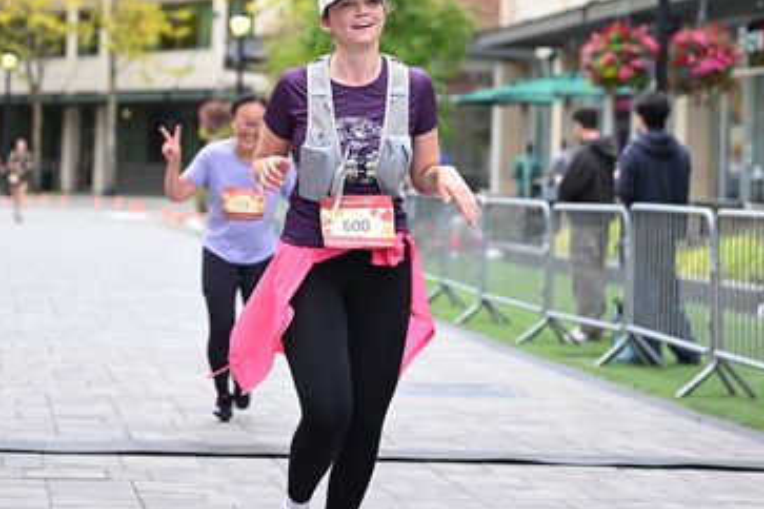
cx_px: 380
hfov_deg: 18.3
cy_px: 50
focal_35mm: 112
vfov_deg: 12.1
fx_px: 2377
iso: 640
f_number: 2.8
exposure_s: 1/1600
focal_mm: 74
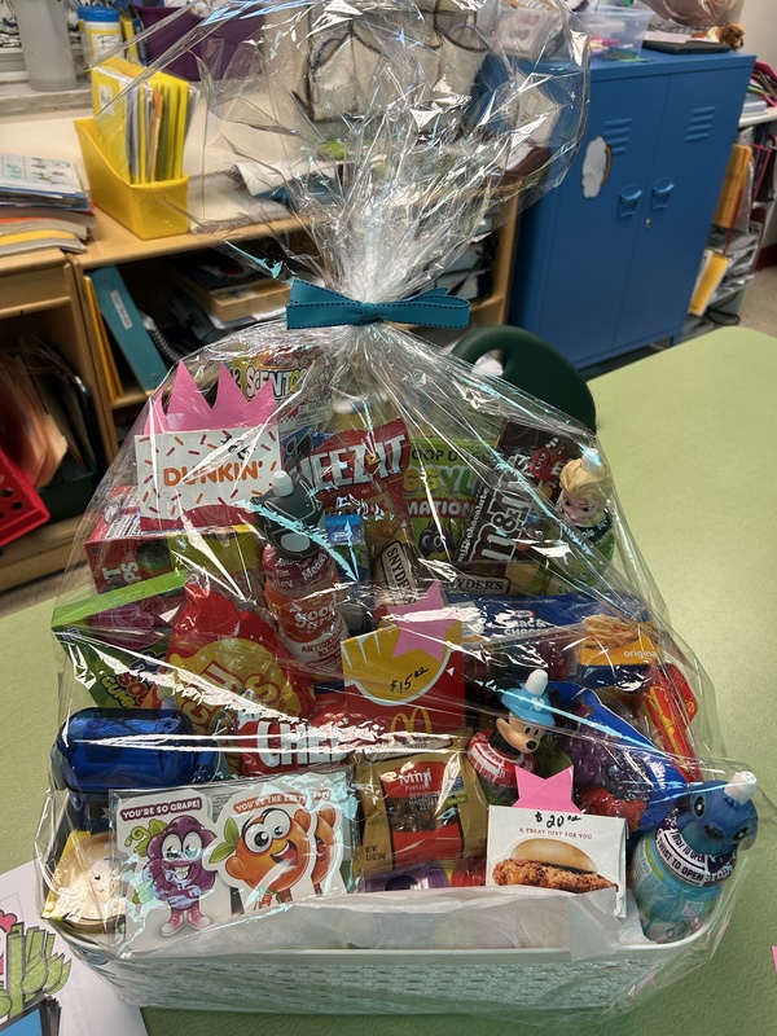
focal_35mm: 26
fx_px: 778
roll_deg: -3.7
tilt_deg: -37.2
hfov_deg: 53.1
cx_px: 388
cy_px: 518
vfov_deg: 67.3
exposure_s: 1/120
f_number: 1.5
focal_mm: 5.7
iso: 100
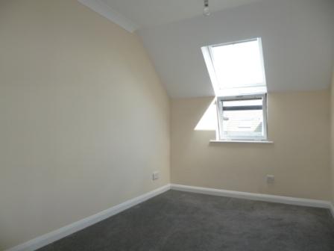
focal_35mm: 24
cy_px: 126
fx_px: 232
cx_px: 167
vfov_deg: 56.8
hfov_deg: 71.6
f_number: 2.5
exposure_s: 1/160
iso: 100
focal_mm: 4.3
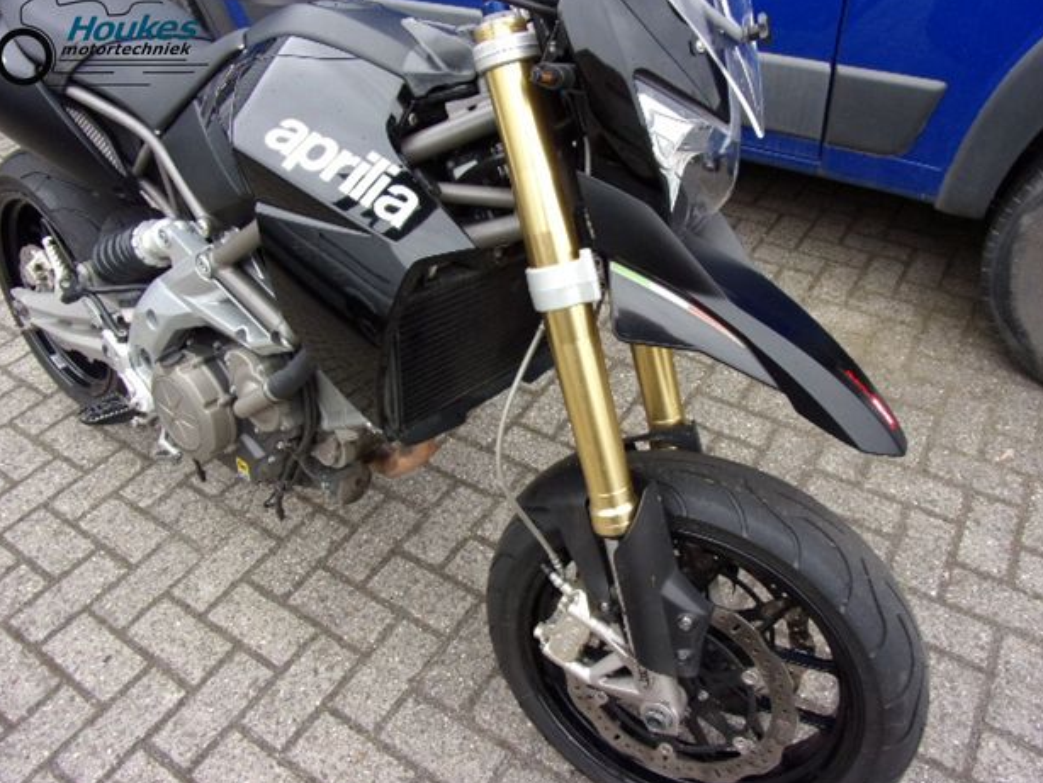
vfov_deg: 54.9
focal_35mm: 25
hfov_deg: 69.4
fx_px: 754
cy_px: 397
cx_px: 537
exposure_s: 1/100
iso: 80
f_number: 3.3
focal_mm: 4.3
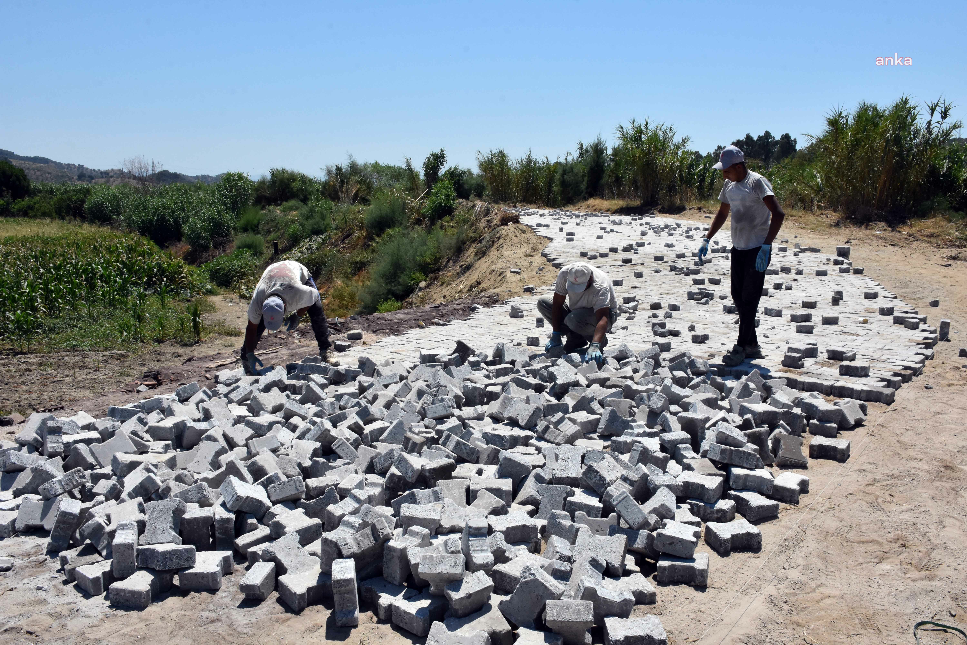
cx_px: 484
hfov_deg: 57.2
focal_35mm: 33
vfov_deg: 40.0
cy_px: 322
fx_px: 886
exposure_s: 1/1000
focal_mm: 22
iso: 1000
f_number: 16
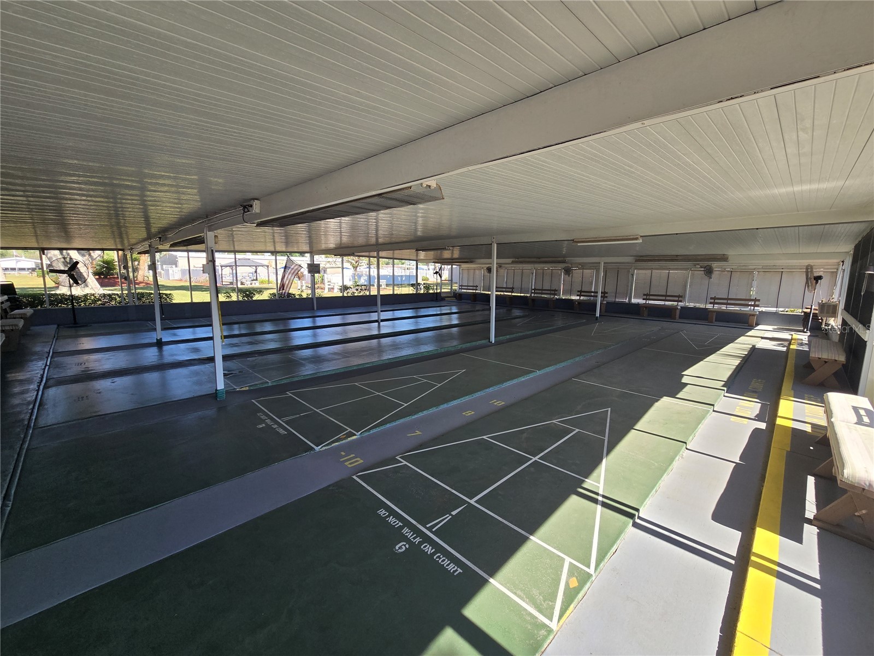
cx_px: 437
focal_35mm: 13
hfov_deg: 106.2
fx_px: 328
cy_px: 328
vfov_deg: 89.9
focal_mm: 2.2
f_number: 2.2
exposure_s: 1/367
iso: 50
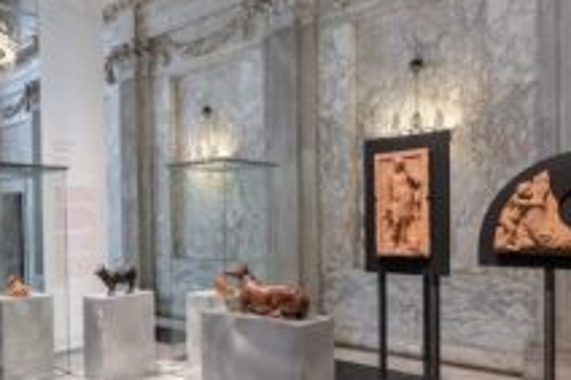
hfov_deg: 63.7
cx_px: 280
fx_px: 460
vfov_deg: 43.6
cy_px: 282
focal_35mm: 29
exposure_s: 1/20
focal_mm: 14
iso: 1600
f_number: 9
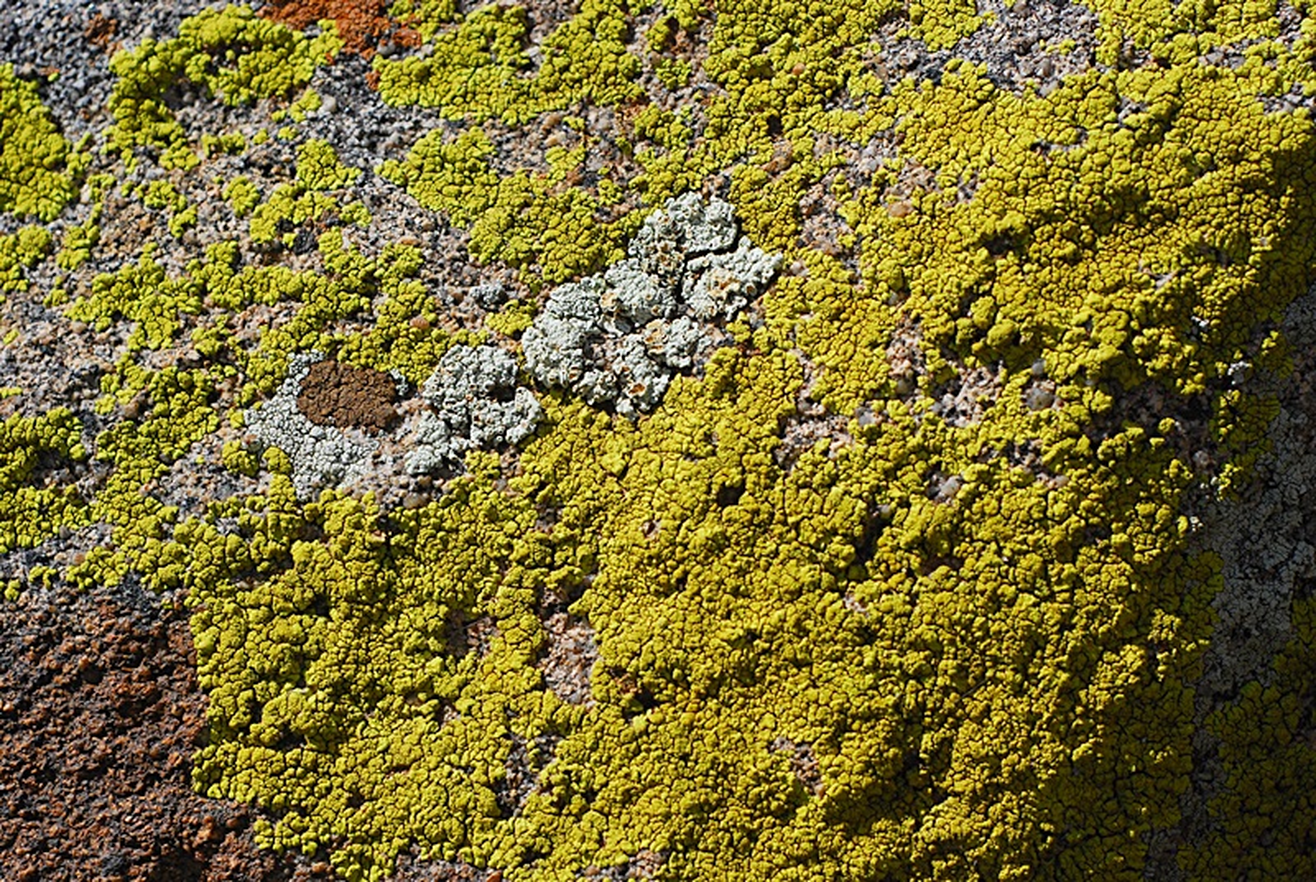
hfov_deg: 27.0
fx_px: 2746
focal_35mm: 75
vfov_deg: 18.2
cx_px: 658
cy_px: 441
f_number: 5.6
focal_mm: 50
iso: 400
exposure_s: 1/3200
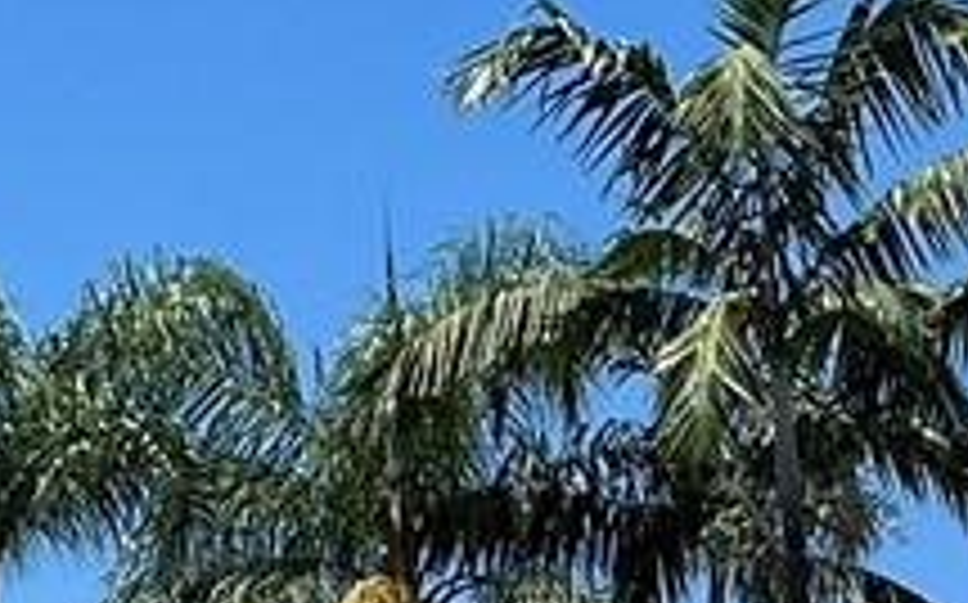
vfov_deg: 6.2
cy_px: 1215
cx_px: 387
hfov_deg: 10.2
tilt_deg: +0.7
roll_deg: -0.7
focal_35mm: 205
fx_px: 5404
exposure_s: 1/5319
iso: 50
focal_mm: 5.1
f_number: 1.6
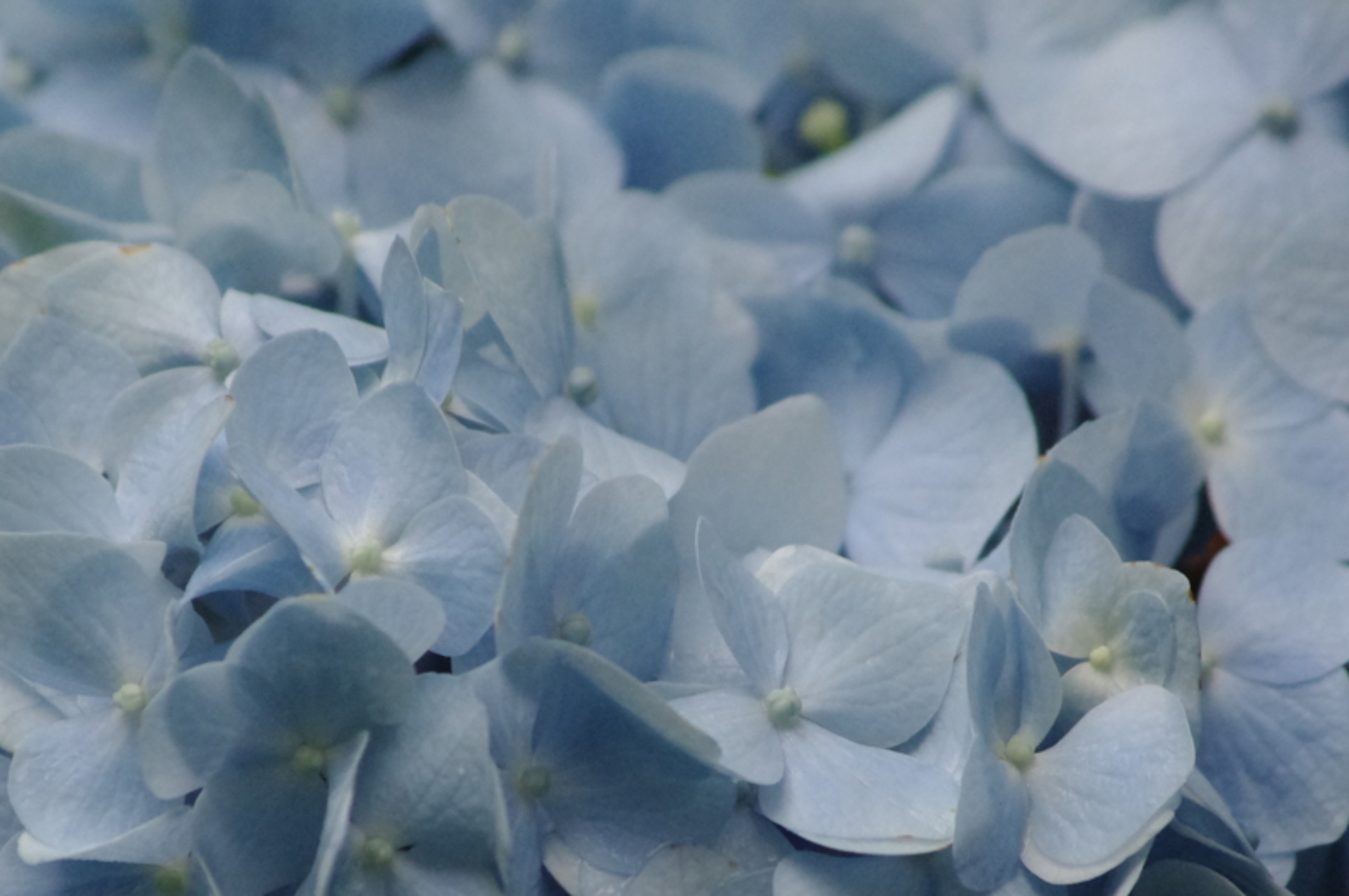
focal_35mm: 576
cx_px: 586
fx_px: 21557
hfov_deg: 3.6
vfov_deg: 2.4
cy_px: 761
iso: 800
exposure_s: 1/250
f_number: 7.1
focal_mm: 190
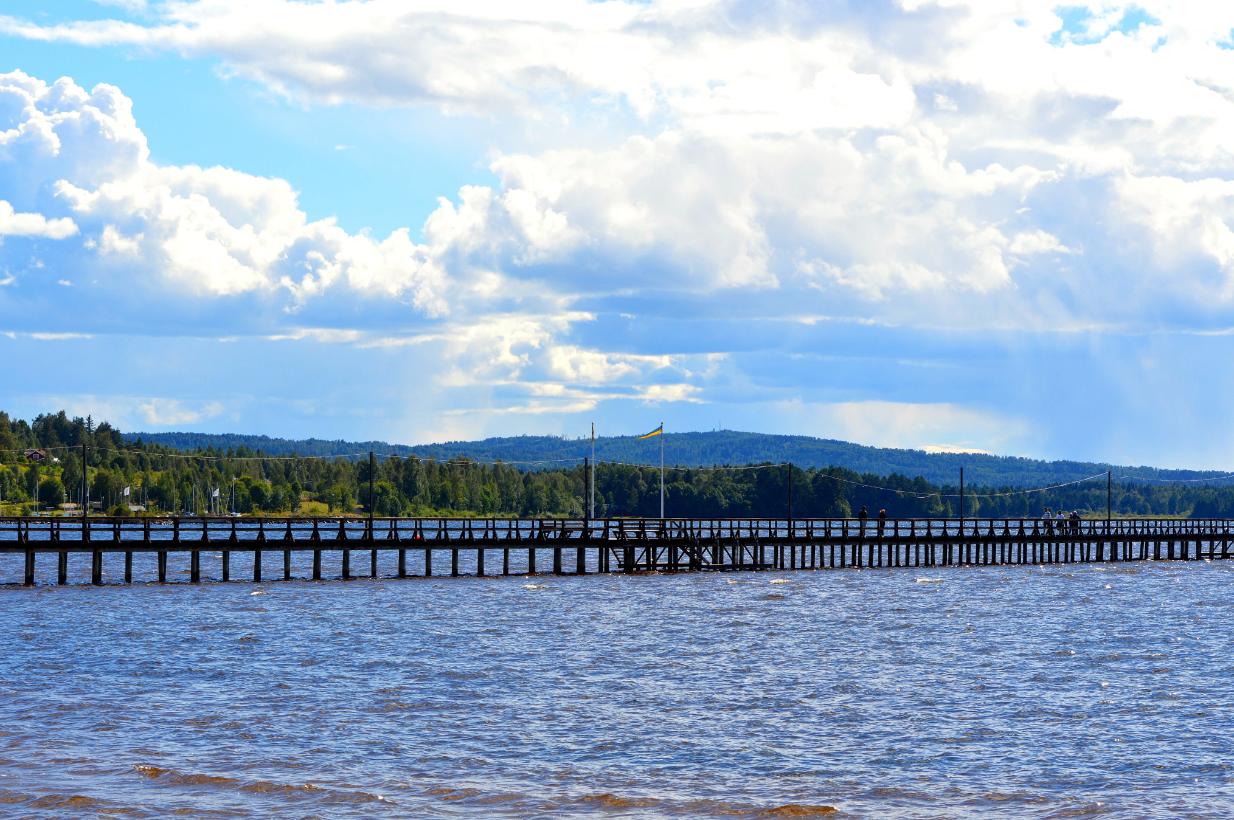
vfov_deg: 12.9
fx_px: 3630
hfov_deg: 19.3
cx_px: 616
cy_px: 407
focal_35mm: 106
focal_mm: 70
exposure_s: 1/320
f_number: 9
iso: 100
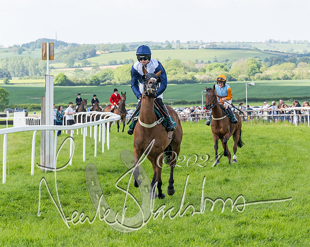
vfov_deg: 9.6
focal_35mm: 162
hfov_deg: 11.9
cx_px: 169
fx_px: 1482
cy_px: 124
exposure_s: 1/1250
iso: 400
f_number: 5
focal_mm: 70
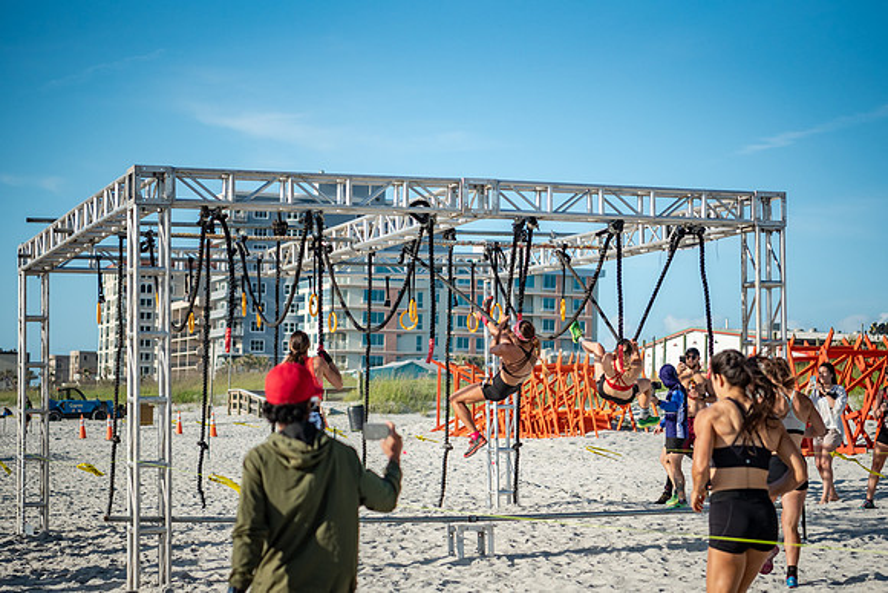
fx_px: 1951
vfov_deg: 17.3
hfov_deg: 25.6
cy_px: 271
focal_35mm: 79
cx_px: 452
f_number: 2.8
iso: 500
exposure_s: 1/3200
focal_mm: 70
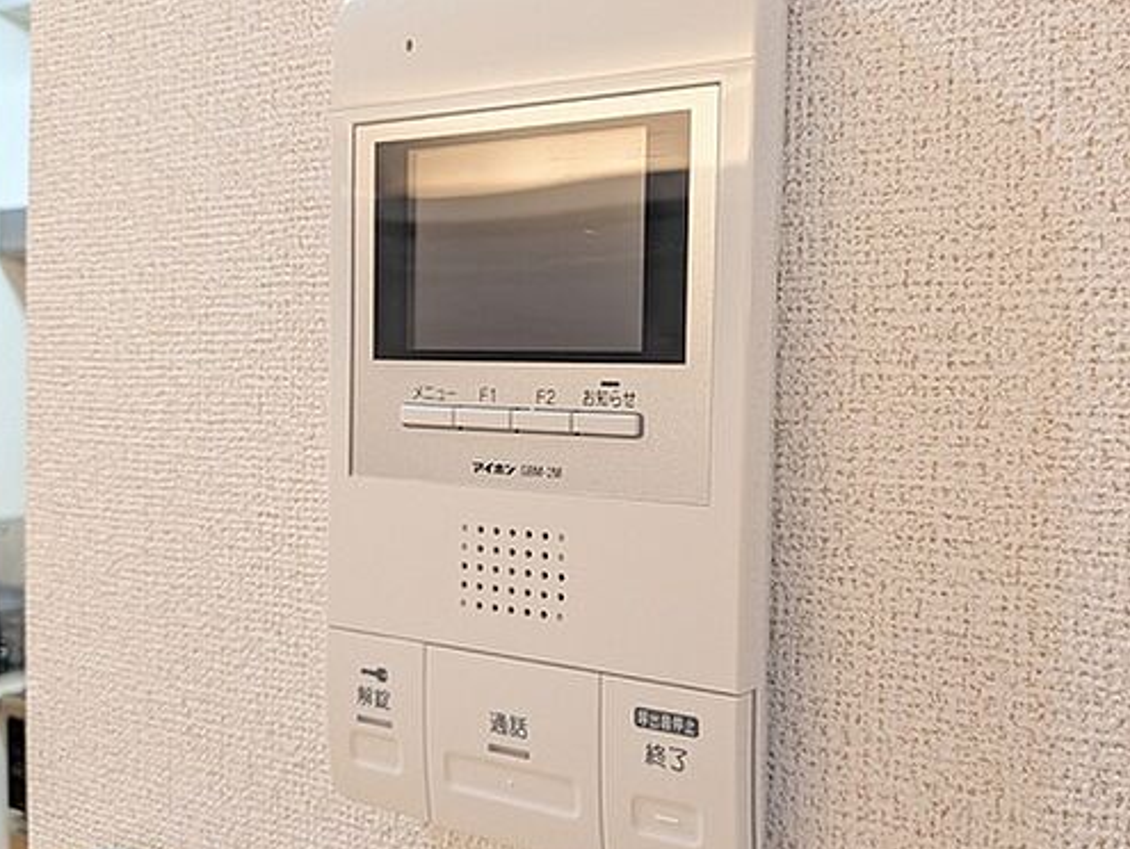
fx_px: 1013
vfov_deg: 45.5
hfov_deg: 58.0
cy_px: 397
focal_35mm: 31
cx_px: 660
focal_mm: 4.53
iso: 222
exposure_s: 1/90
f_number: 1.7
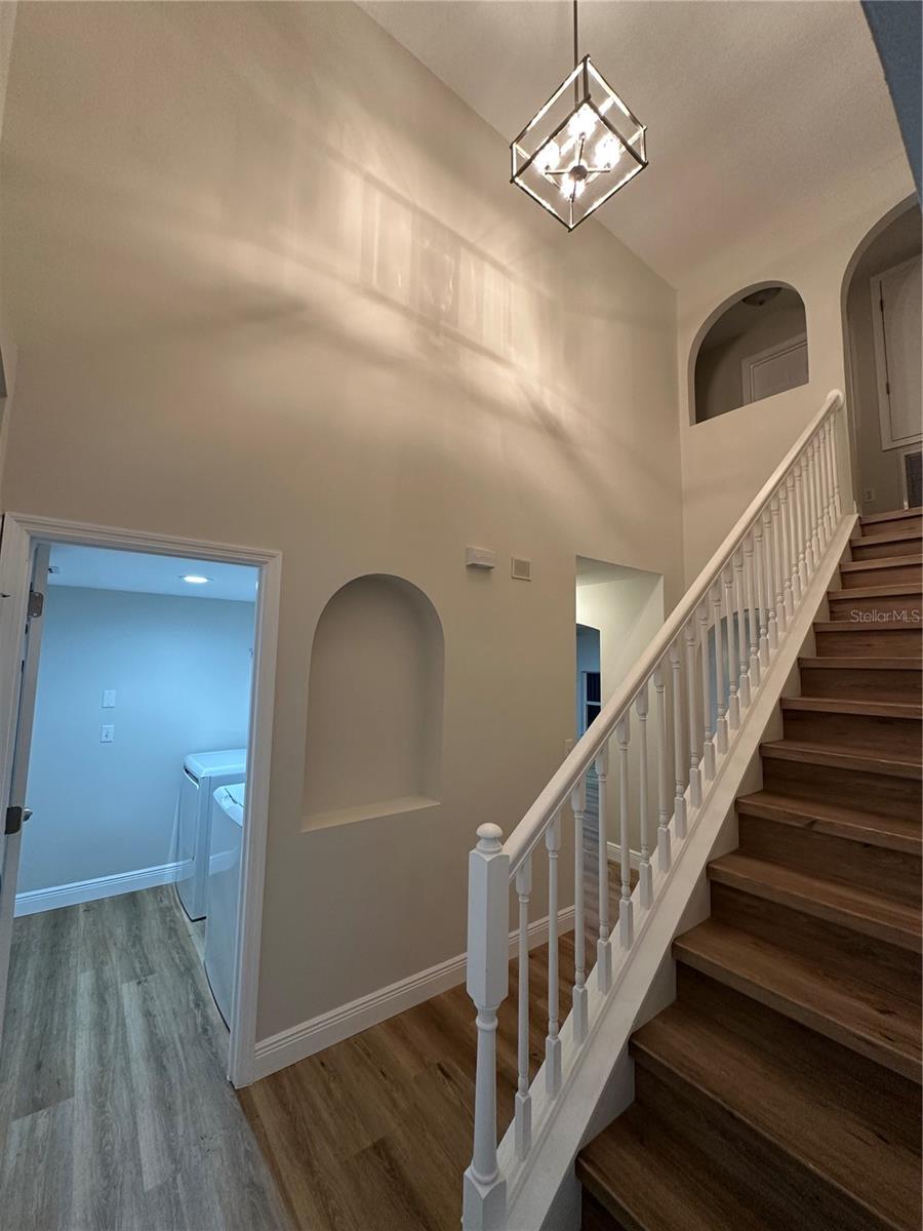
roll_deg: -1.8
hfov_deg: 85.7
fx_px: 498
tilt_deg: +5.5
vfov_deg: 102.1
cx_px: 462
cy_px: 616
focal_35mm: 14
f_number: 2.2
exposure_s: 1/60
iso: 200
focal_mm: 2.22
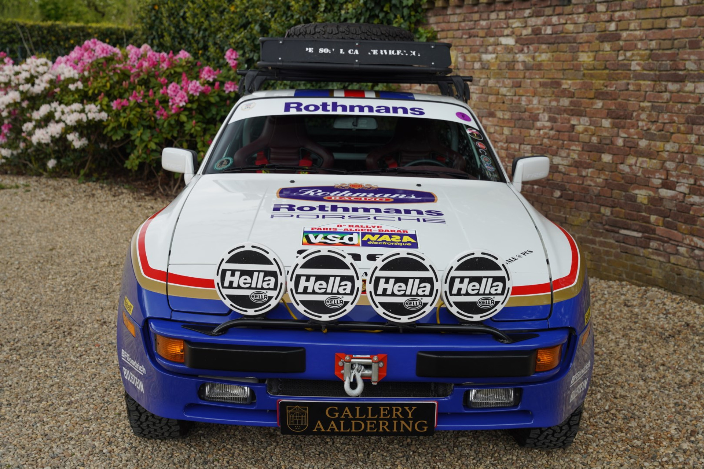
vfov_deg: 26.0
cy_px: 234
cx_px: 352
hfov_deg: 38.3
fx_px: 1015
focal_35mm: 52
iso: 100
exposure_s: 1/80
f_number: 5.6
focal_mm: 51.9
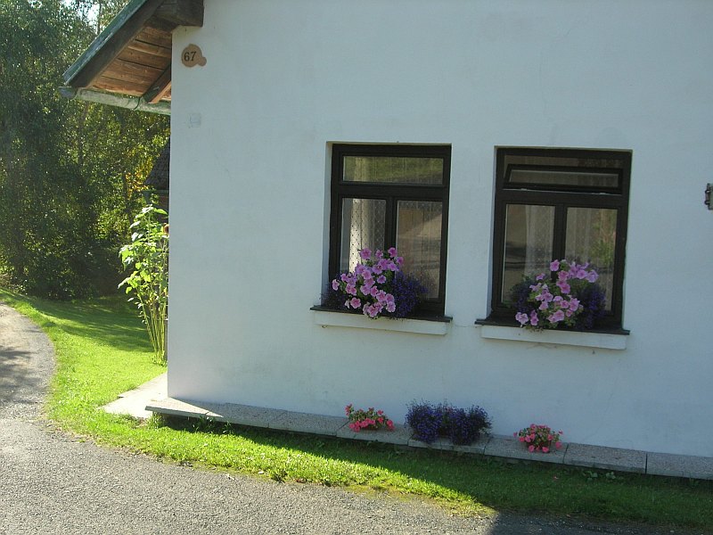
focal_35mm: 41
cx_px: 356
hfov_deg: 45.8
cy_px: 268
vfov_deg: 35.1
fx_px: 844
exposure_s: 1/190
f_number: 4.9
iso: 64
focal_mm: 8.5
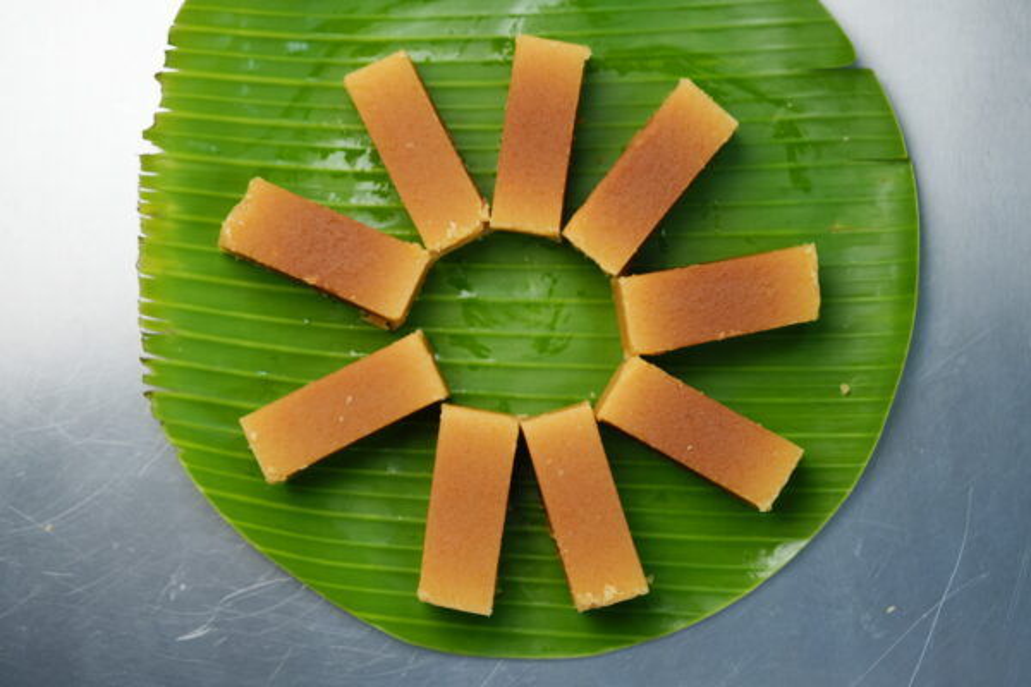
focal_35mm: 90
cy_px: 344
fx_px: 2577
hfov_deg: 22.6
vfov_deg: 15.2
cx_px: 516
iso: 1000
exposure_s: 1/320
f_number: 3.5
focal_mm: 90
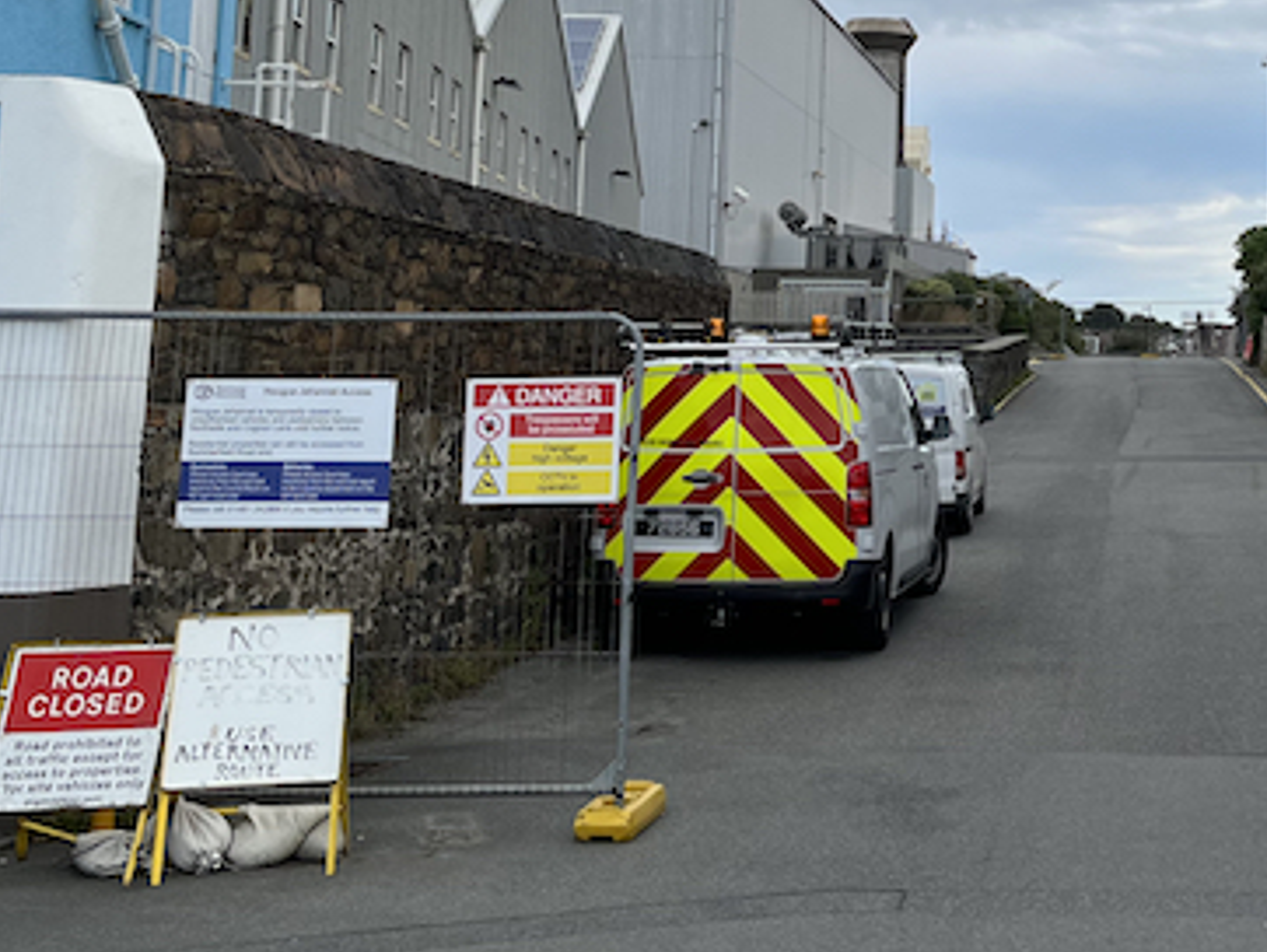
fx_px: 2234
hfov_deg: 30.8
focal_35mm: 61
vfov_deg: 23.3
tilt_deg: +7.1
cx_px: 1036
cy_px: 56
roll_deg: -1.4
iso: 50
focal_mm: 5.1
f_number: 1.6
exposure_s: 1/2101
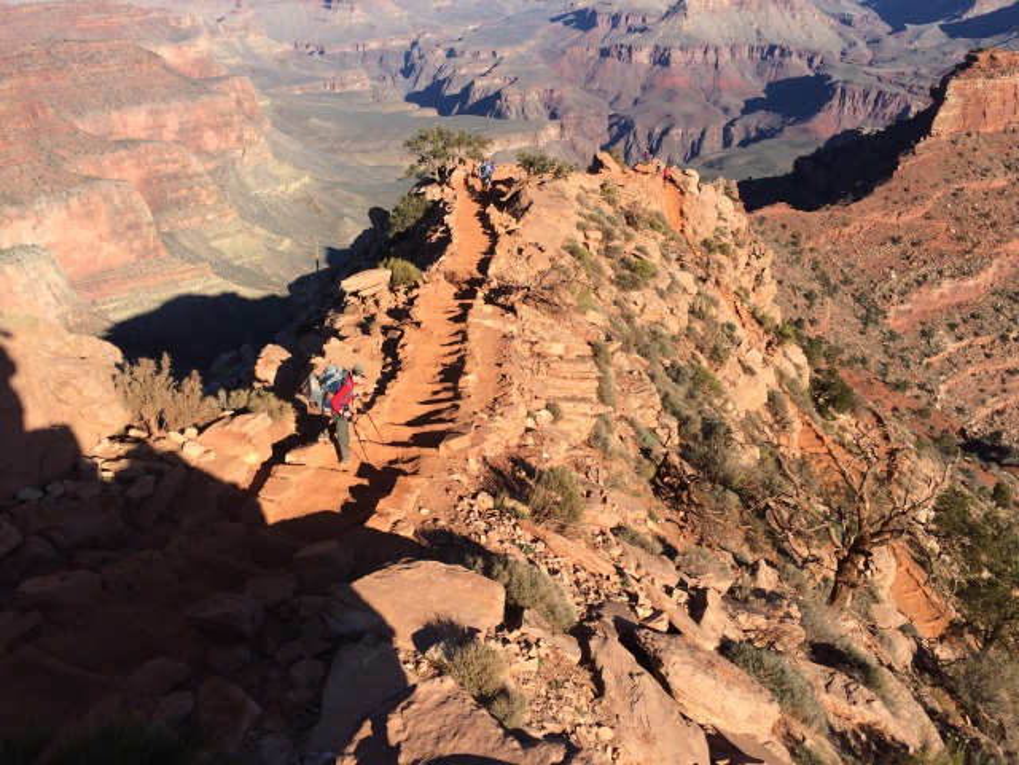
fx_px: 854
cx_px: 510
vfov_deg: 48.2
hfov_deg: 61.7
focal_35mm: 29
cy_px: 382
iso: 32
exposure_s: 1/1866
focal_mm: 4.15
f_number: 2.2
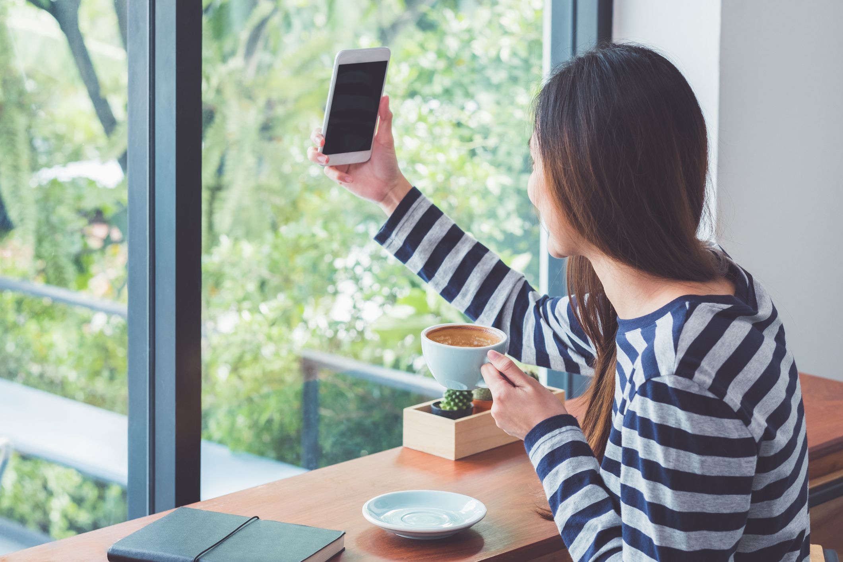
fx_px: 1967
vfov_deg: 16.3
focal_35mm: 84
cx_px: 422
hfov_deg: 24.2
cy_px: 281
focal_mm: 56
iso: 400
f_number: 4
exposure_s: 1/60
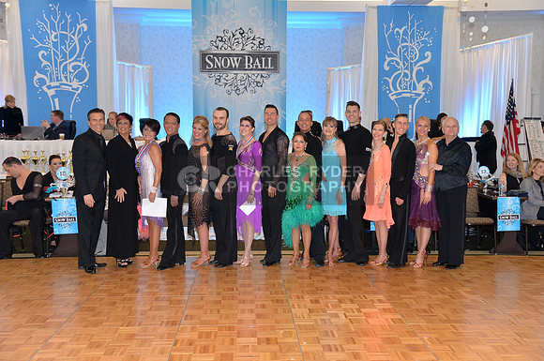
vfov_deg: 33.3
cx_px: 272
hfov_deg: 48.5
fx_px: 604
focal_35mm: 40
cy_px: 180
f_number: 5
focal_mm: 40
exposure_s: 1/250
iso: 2500
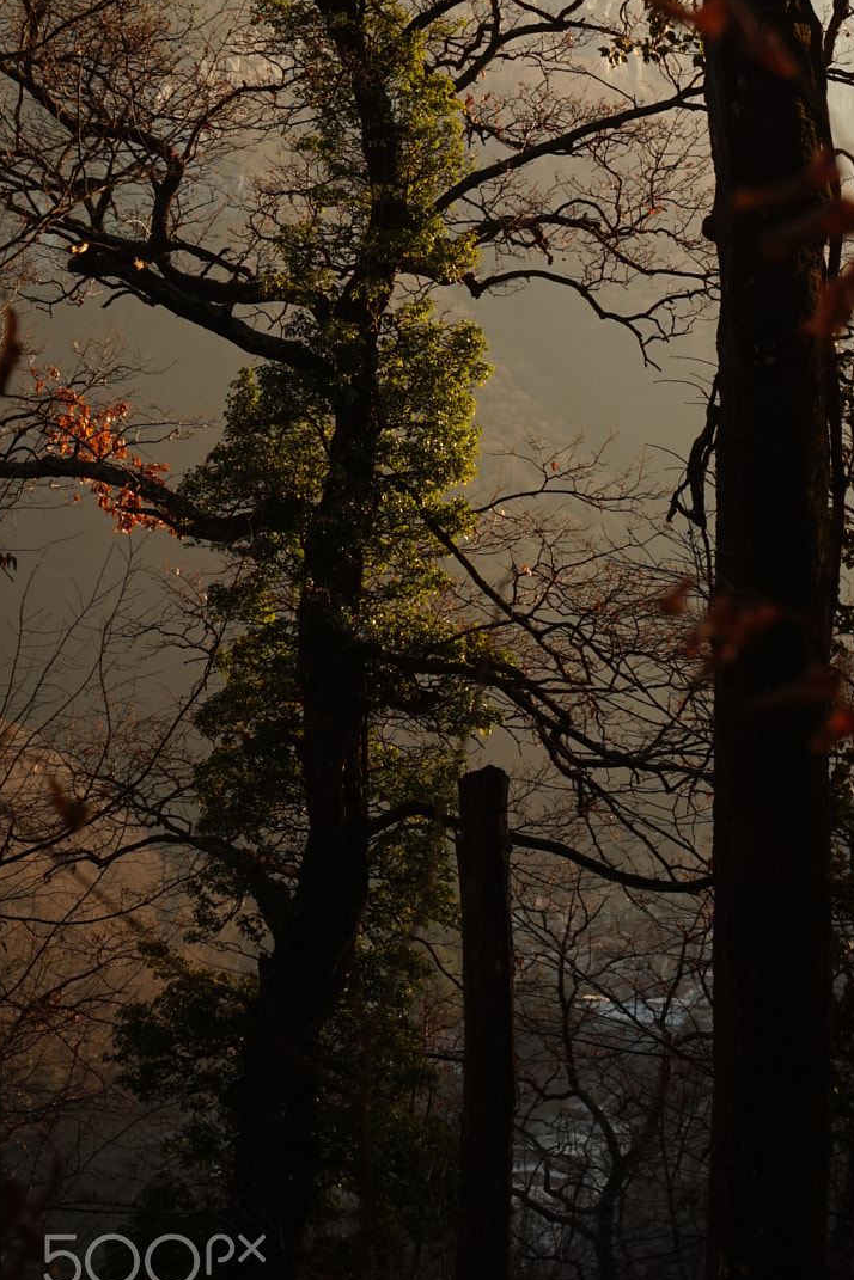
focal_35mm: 112
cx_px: 606
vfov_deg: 18.2
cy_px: 463
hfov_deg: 12.2
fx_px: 3985
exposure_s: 1/80
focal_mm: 50
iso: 100
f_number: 9
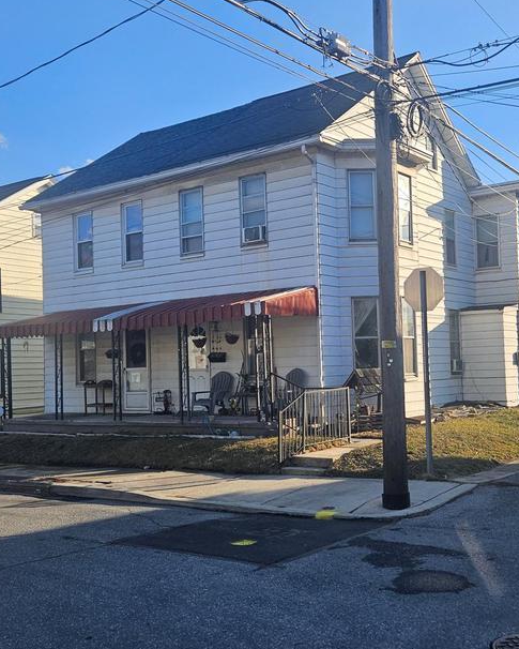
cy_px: 344
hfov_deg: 37.3
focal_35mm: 40
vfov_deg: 45.8
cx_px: 271
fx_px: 768
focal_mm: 5.4
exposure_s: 1/2000
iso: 40
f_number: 1.8
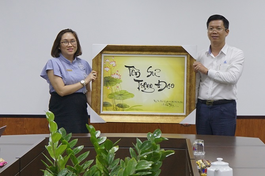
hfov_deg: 55.2
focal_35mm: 34
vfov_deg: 38.3
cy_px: 88
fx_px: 254
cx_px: 132
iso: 500
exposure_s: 1/40
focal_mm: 23
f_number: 4
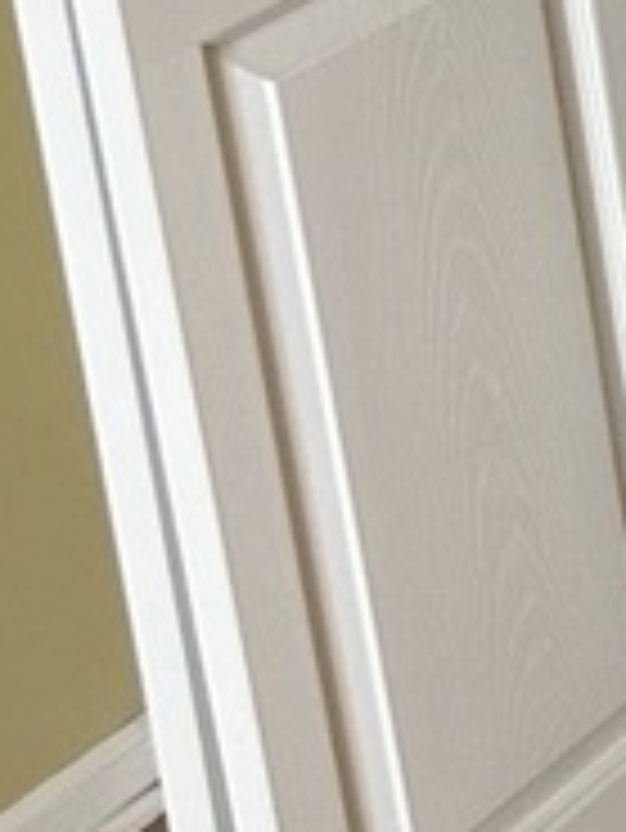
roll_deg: +1.6
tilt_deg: -15.9
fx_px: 3661
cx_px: 1774
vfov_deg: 12.4
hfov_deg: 8.4
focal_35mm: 152
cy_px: -405
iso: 160
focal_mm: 5.7
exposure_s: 1/60
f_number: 1.5
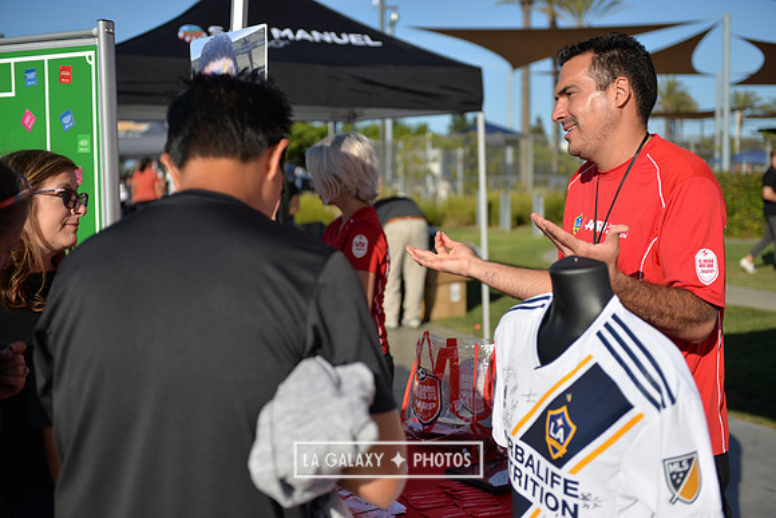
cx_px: 388
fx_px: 1035
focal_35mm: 48
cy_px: 259
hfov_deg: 41.1
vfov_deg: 28.1
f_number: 2.8
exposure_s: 1/2500
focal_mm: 48
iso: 100
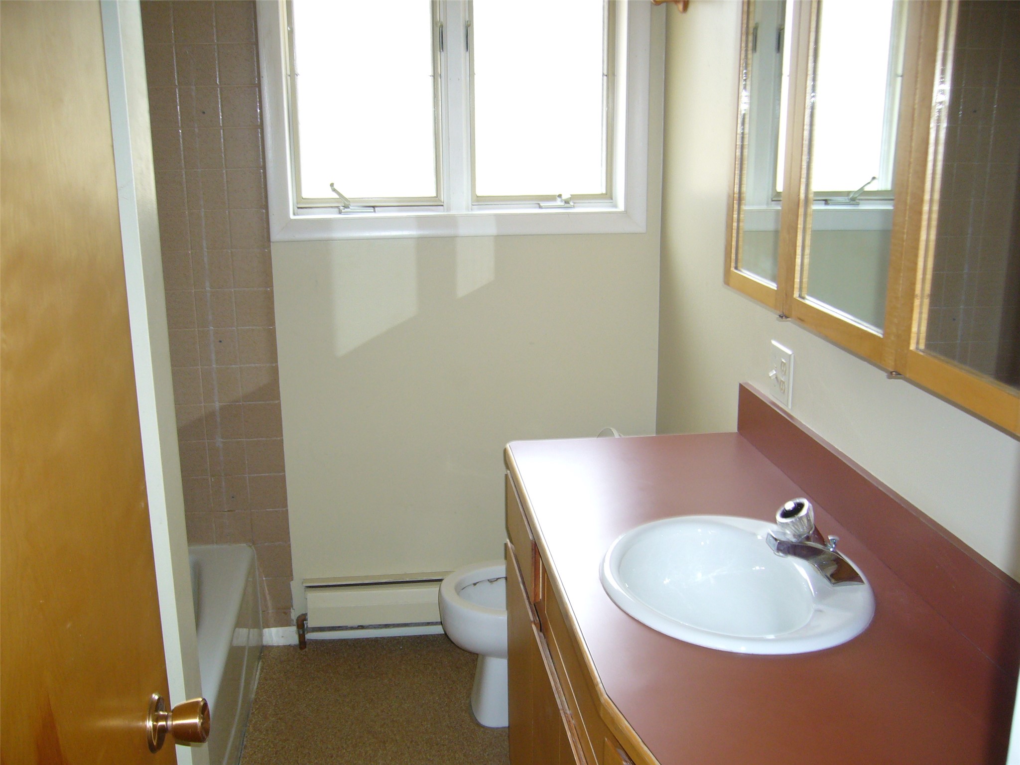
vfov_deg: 40.7
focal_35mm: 35
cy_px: 382
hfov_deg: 52.6
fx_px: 1031
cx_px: 510
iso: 100
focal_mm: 5.8
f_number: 2.8
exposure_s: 1/30
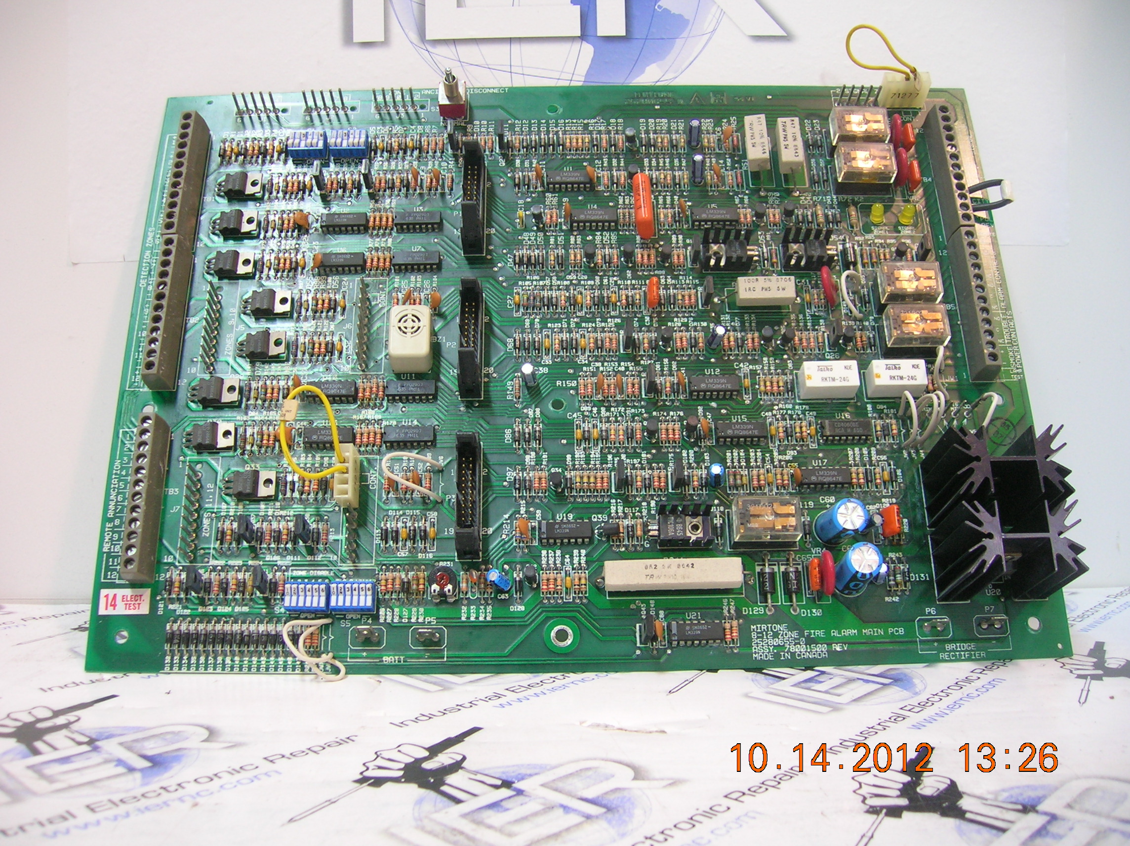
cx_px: 565
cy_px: 423
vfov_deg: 41.7
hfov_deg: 54.0
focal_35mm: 34
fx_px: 1109
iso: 84
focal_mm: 5.7
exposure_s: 1/4.2
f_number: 2.9
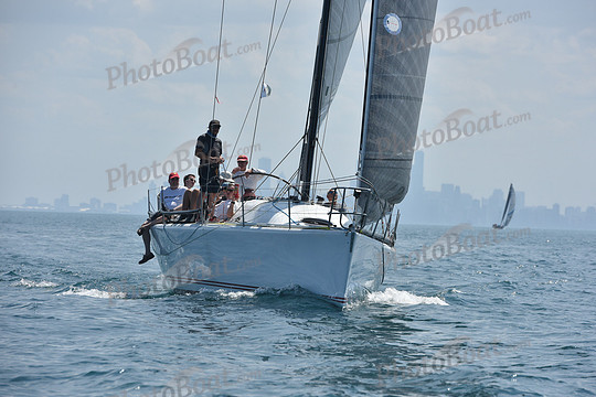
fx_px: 3559
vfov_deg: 6.4
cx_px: 319
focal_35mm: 215
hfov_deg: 9.6
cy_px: 205
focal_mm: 200
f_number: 9
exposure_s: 1/1250
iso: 250
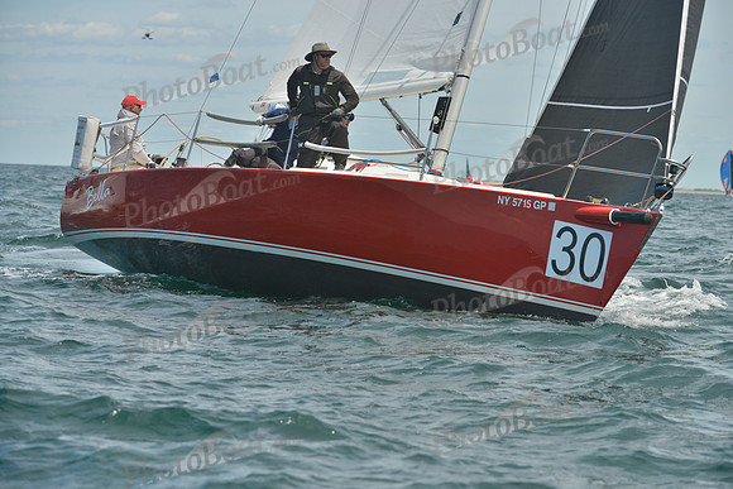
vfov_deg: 6.9
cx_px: 366
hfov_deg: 10.3
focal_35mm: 200
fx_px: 4073
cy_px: 244
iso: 280
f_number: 8
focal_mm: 200
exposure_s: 1/800
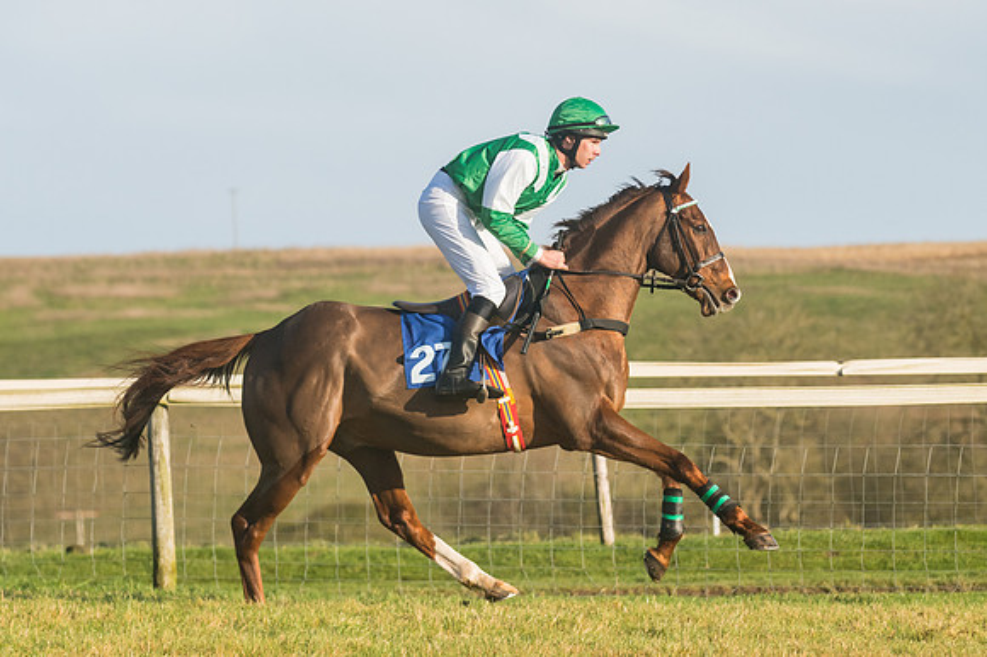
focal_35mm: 240
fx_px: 6576
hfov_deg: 8.6
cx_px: 494
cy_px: 328
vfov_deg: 5.7
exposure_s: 1/5000
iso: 400
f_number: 5
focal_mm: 160
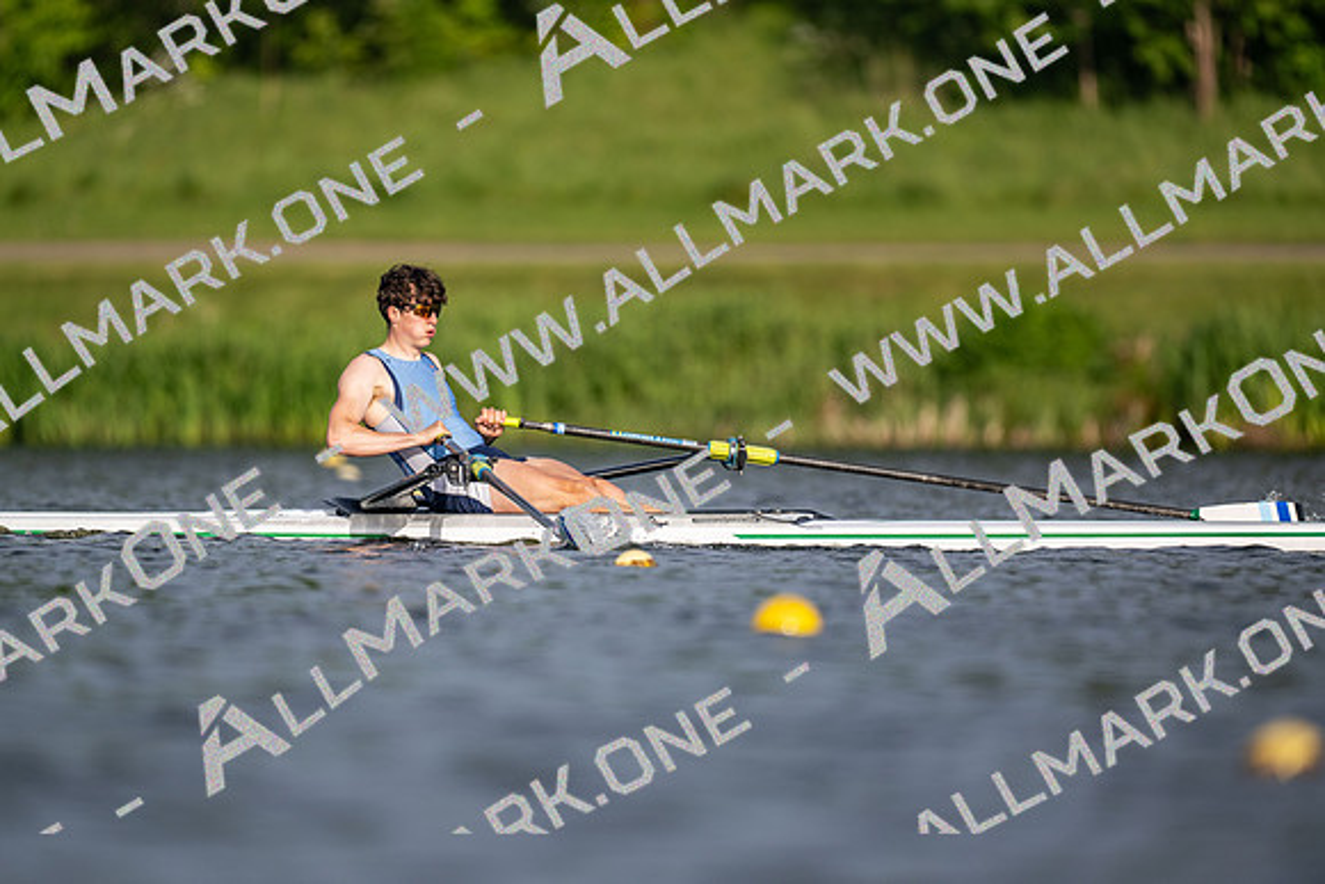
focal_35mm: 600
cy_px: 442
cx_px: 662
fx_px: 22087
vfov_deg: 2.3
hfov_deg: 3.4
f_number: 4
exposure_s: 1/2500
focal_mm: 600
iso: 200
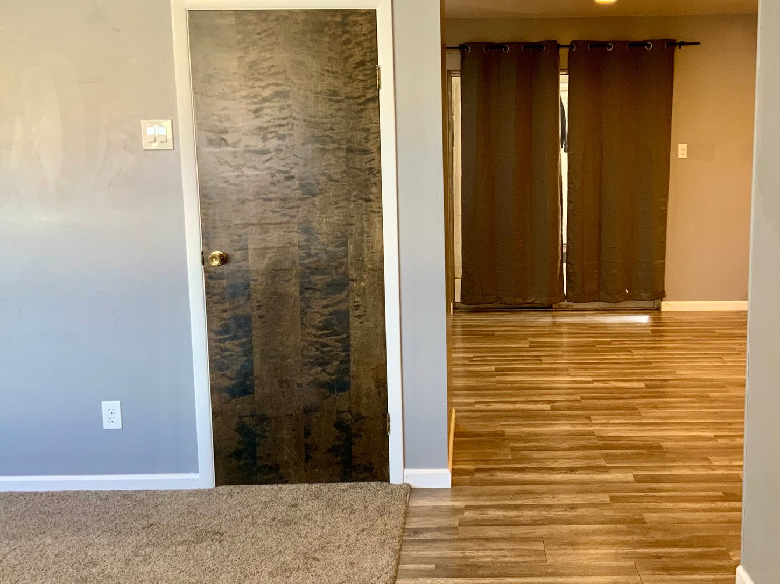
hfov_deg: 45.4
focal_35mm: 41
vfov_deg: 35.1
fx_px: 924
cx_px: 486
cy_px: 256
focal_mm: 3
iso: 100
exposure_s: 1/60
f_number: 1.8
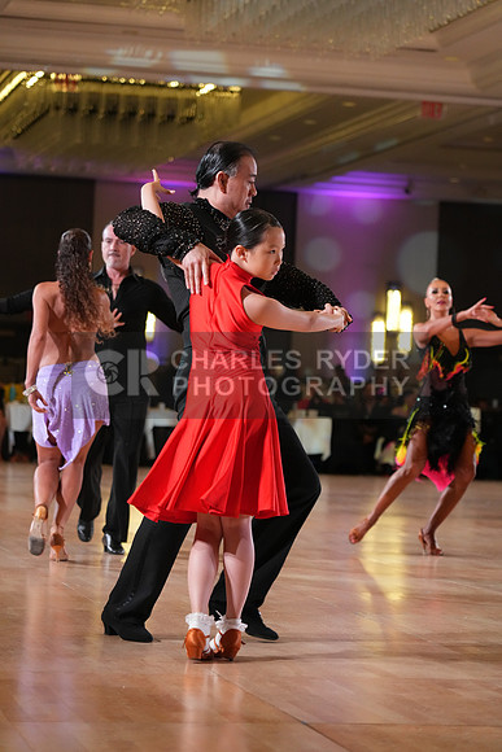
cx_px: 251
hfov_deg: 13.0
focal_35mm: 105
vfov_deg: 19.5
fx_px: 2195
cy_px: 376
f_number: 4
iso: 4000
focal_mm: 105
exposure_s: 1/500
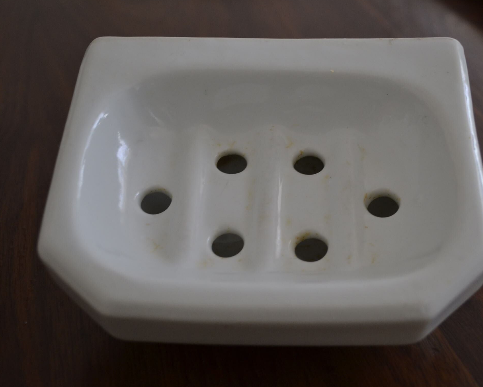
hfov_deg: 34.1
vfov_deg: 27.6
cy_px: 194
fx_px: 786
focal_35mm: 55
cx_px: 277
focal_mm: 32
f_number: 4.8
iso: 500
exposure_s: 1/60
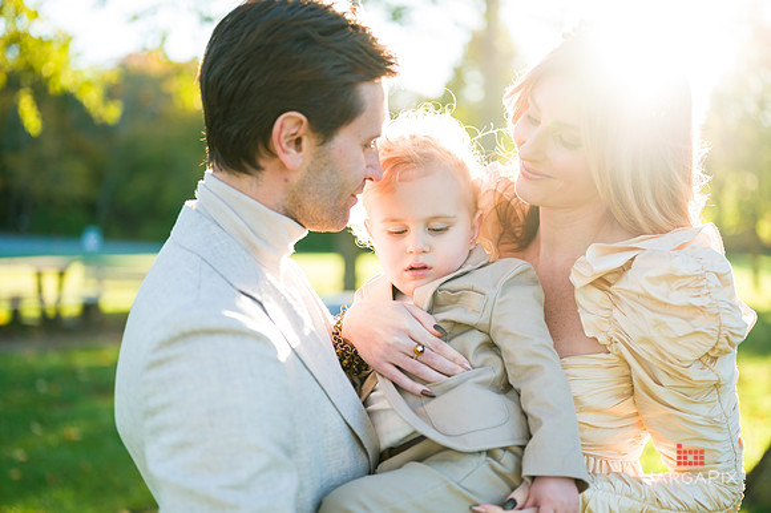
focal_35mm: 50
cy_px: 256
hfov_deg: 39.6
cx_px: 386
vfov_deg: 27.0
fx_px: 1070
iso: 320
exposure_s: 1/1000
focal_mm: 50
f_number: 2
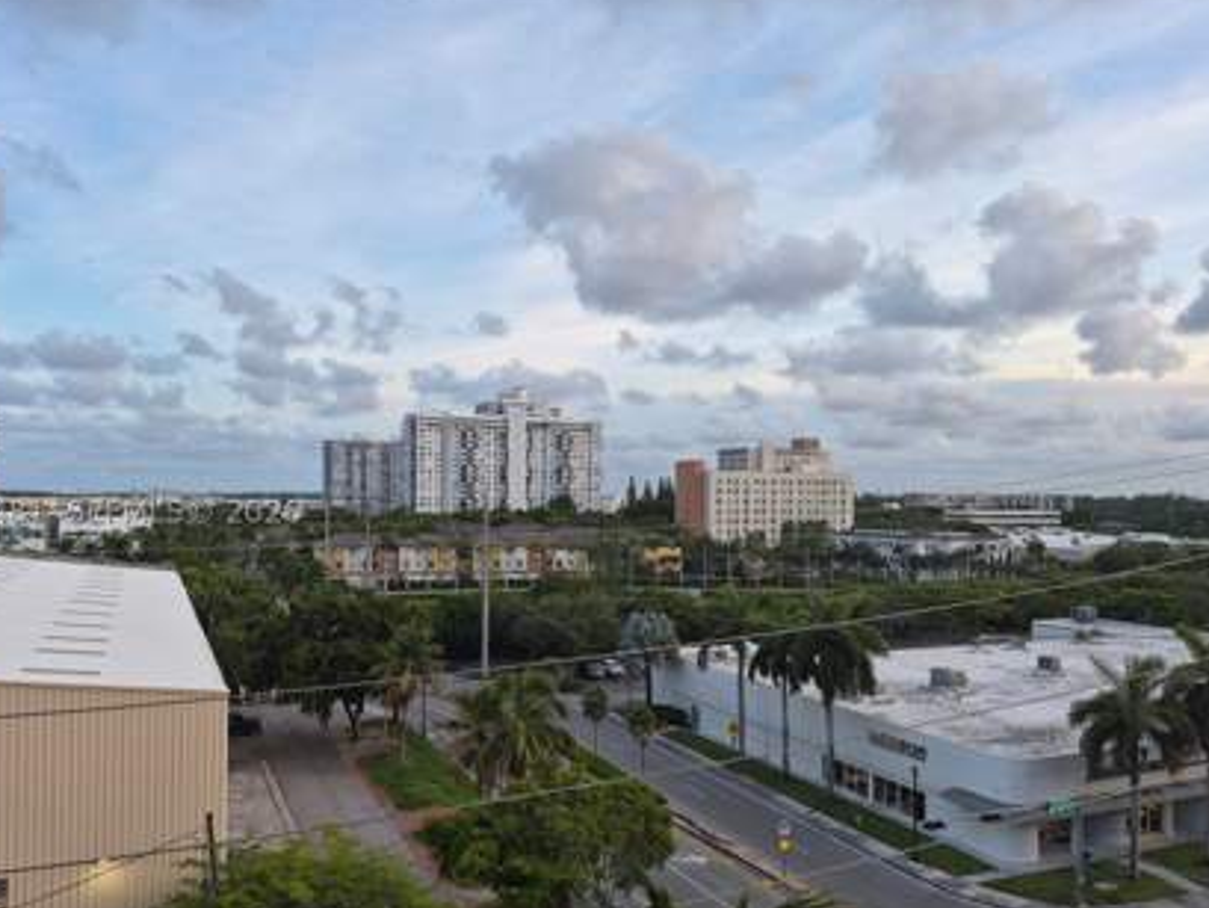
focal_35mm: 27
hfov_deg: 65.3
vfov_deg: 51.2
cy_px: 512
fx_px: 943
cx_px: 573
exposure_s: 1/180
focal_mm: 5.4
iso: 50
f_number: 1.8
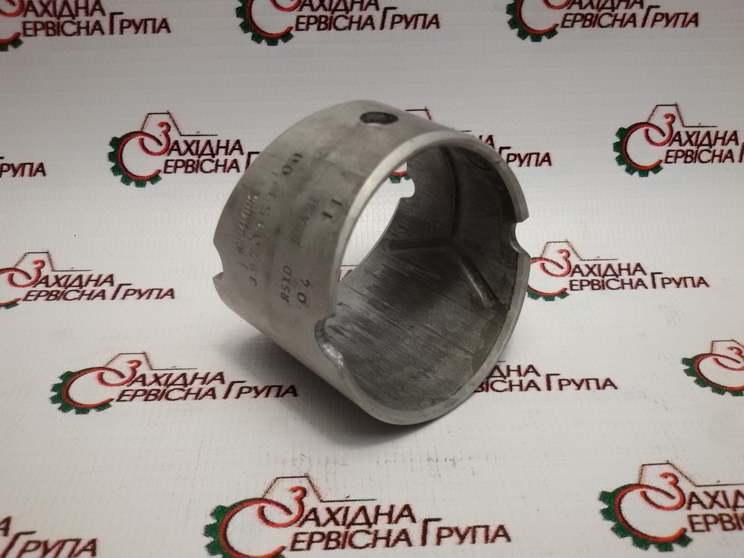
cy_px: 279
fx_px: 666
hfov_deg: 58.4
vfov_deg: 45.4
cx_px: 372
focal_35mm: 31
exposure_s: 1/100
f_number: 2.4
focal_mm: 2.93
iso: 64
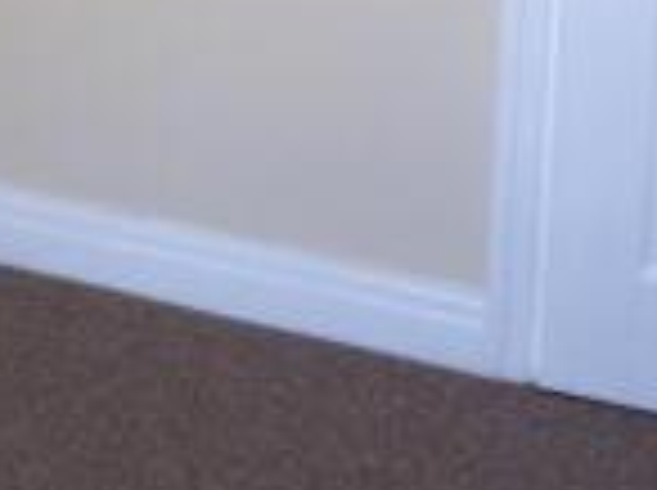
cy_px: -438
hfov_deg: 16.3
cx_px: 101
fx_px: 2274
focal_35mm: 120
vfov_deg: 11.3
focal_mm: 4.12
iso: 50
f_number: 2.2
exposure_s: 1/60
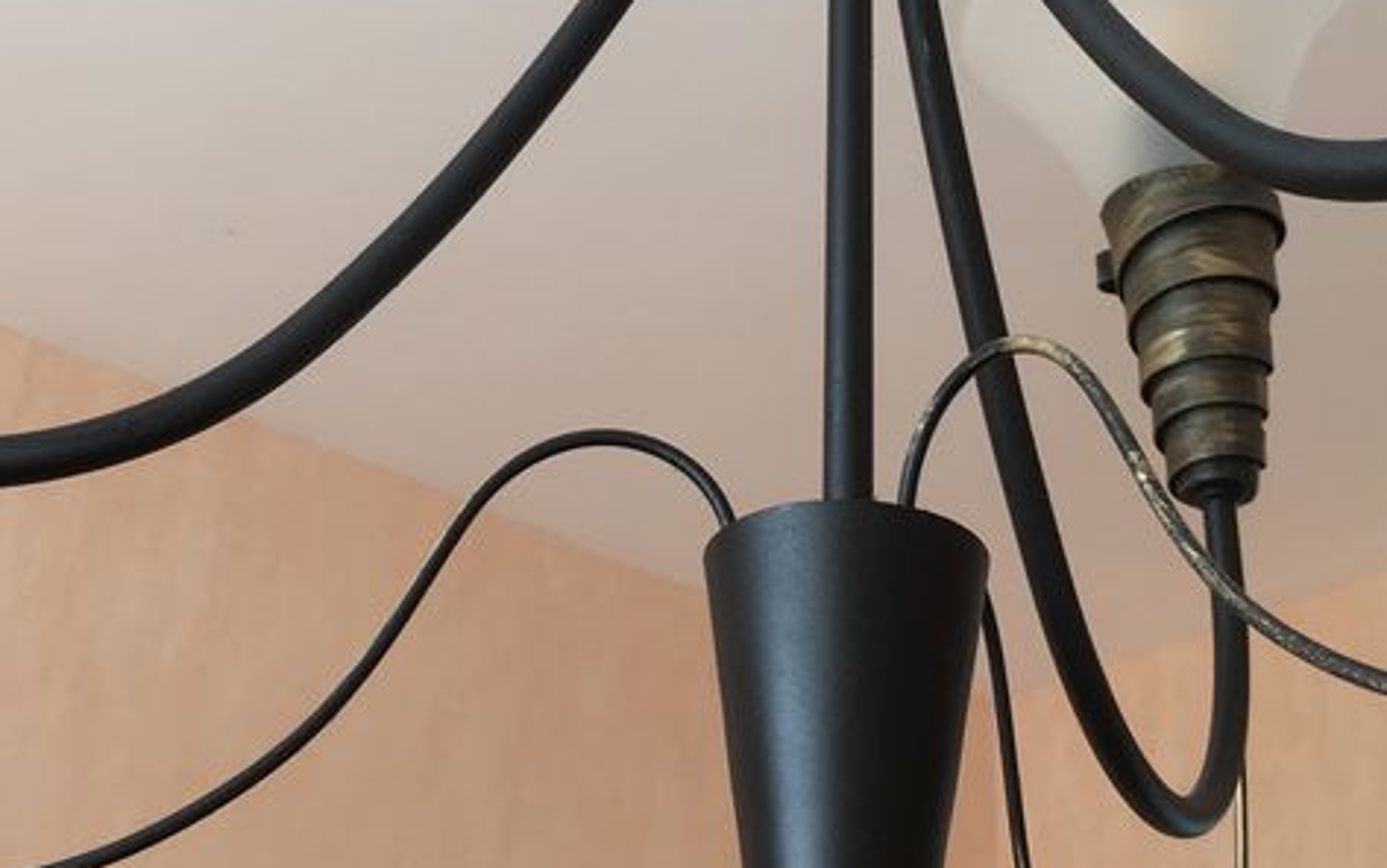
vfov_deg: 19.3
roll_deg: -1.8
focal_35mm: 65
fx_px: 2458
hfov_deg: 31.5
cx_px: 803
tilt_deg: +35.6
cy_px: -65
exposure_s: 1/50
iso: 25
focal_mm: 4.15
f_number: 2.2
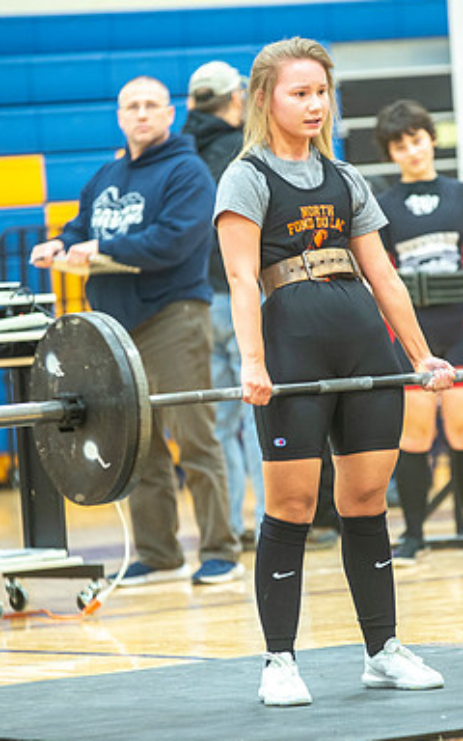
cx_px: 257
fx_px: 5754
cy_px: 371
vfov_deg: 7.4
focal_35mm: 285
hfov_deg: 4.6
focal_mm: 185
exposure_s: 1/100
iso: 2000
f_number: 2.8
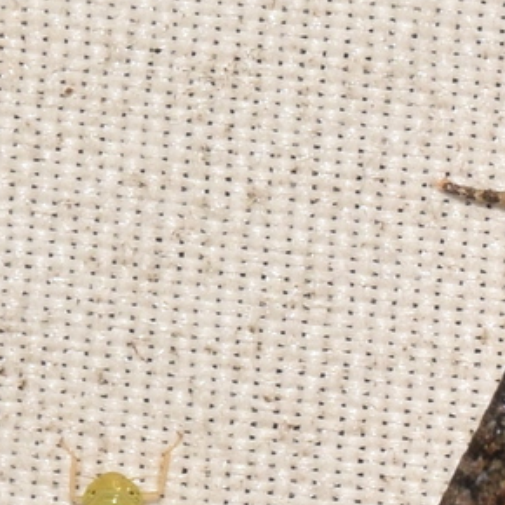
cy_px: 367
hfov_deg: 3.0
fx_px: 9755
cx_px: 740
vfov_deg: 3.0
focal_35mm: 591
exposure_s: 1/160
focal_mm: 140
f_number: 14
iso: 125
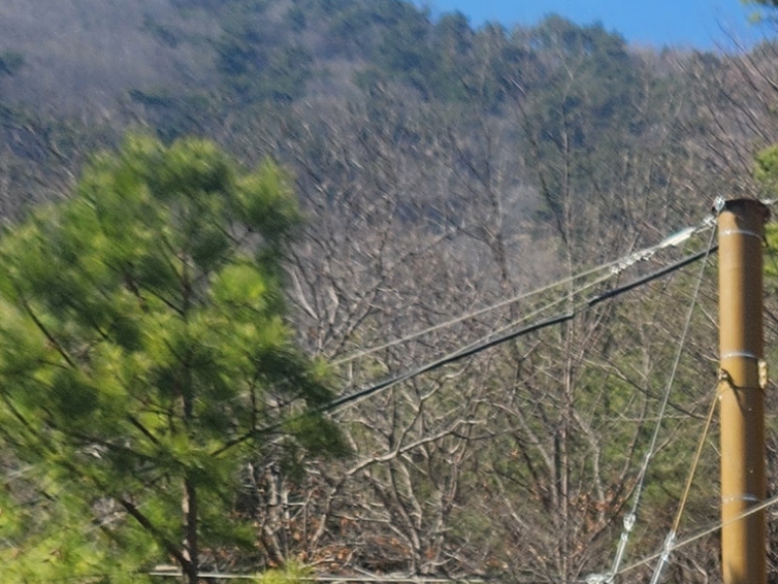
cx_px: 1028
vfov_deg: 10.5
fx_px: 2743
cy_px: 1380
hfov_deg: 15.3
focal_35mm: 122
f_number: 1.8
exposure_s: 1/1222
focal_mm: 5.4
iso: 20
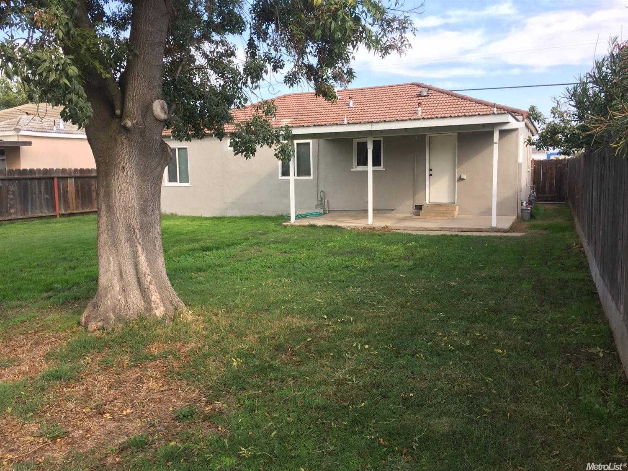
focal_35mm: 29
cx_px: 314
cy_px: 236
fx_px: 526
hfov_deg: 61.7
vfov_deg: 48.2
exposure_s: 1/314
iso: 32
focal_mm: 4.15
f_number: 2.2
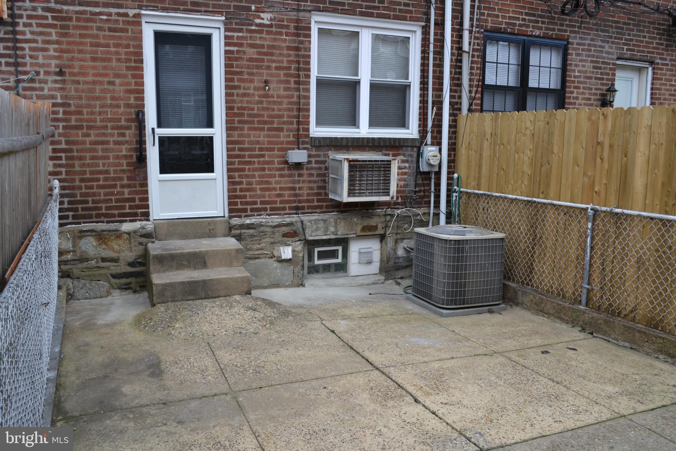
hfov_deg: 61.9
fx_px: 563
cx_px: 338
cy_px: 226
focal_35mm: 30
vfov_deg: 43.6
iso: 125
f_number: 5.6
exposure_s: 1/125
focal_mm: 20
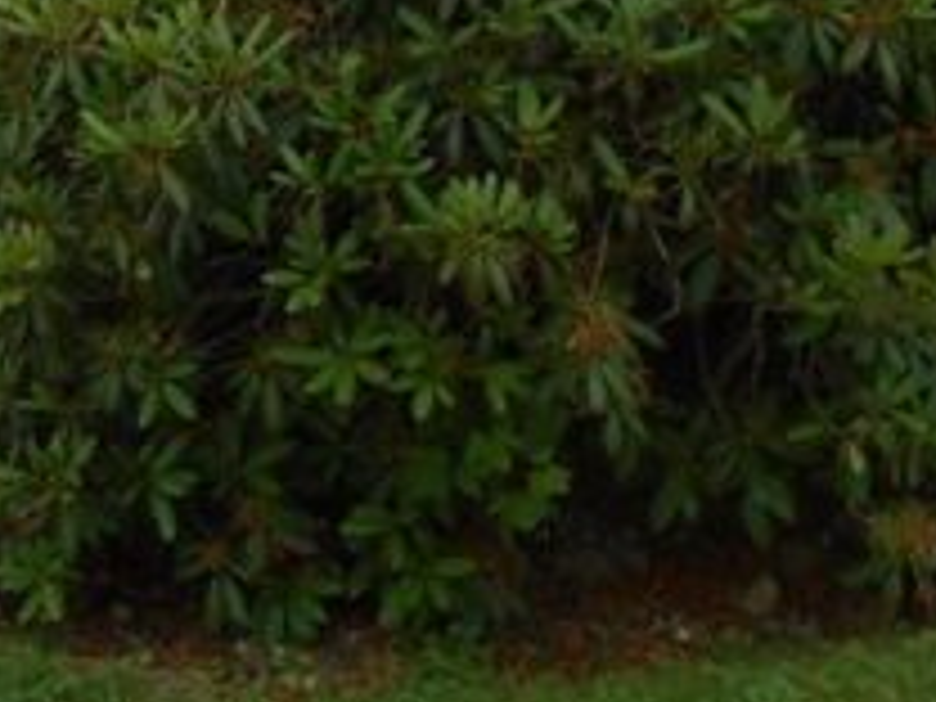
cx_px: -112
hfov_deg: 18.8
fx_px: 2704
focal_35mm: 100
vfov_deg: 13.7
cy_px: -436
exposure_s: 1/320
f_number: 3.2
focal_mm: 4.6
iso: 80
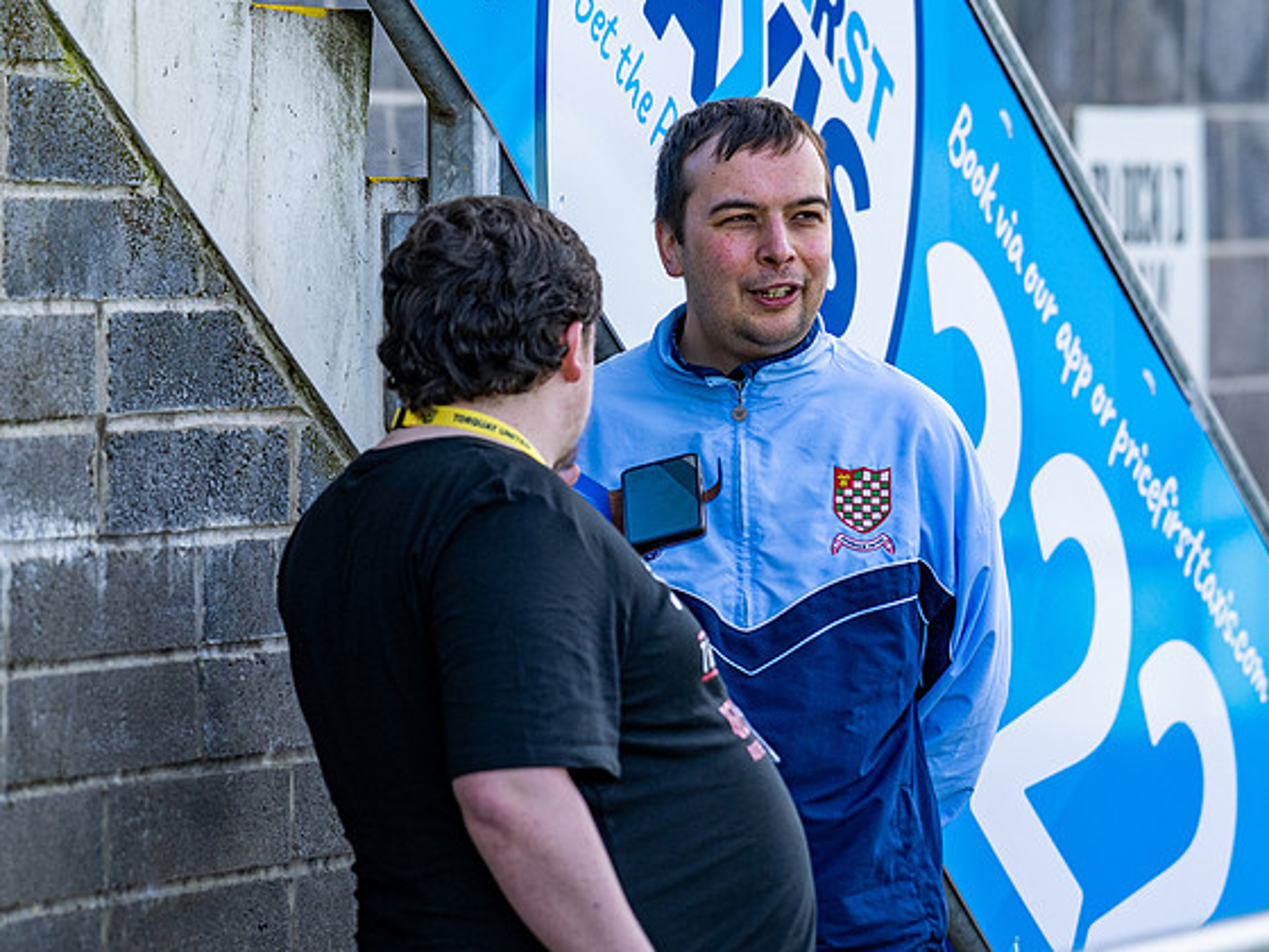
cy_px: 557
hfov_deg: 7.0
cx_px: 736
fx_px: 10301
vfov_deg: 5.3
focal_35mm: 281
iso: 200
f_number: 2.8
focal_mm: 135
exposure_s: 1/1000
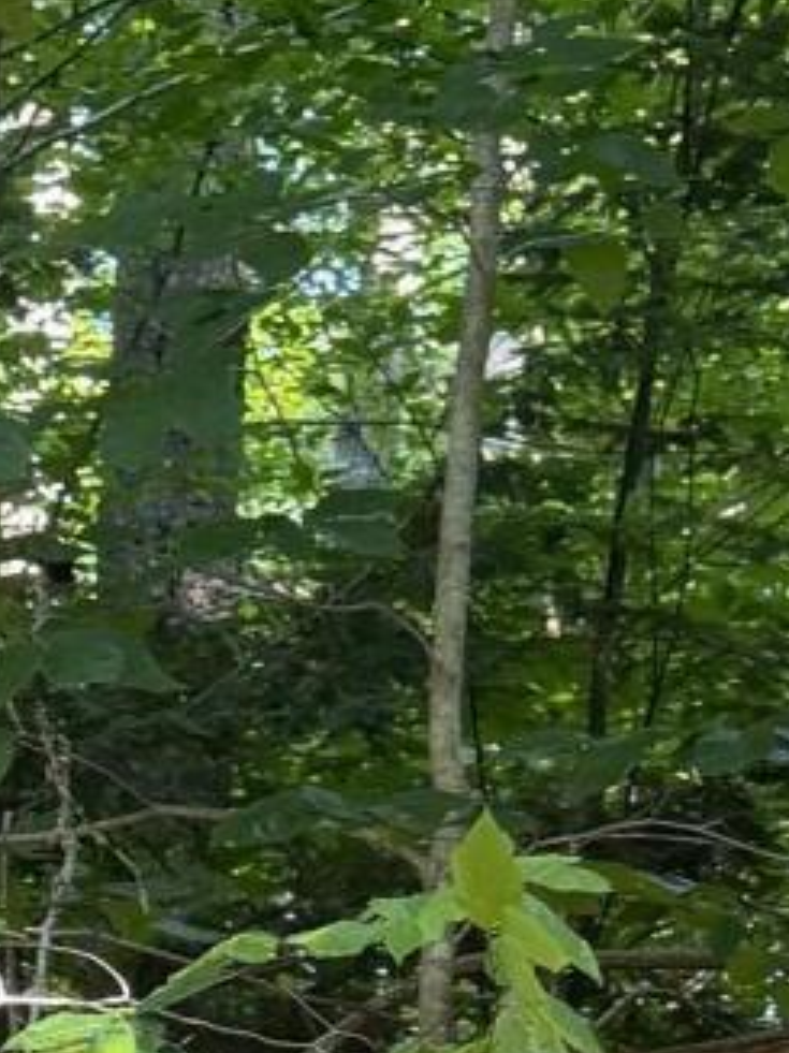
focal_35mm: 147
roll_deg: -2.9
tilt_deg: +3.7
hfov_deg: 10.1
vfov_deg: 12.1
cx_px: 386
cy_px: 2022
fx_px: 4470
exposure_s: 1/93
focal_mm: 6.76
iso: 200
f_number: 1.78
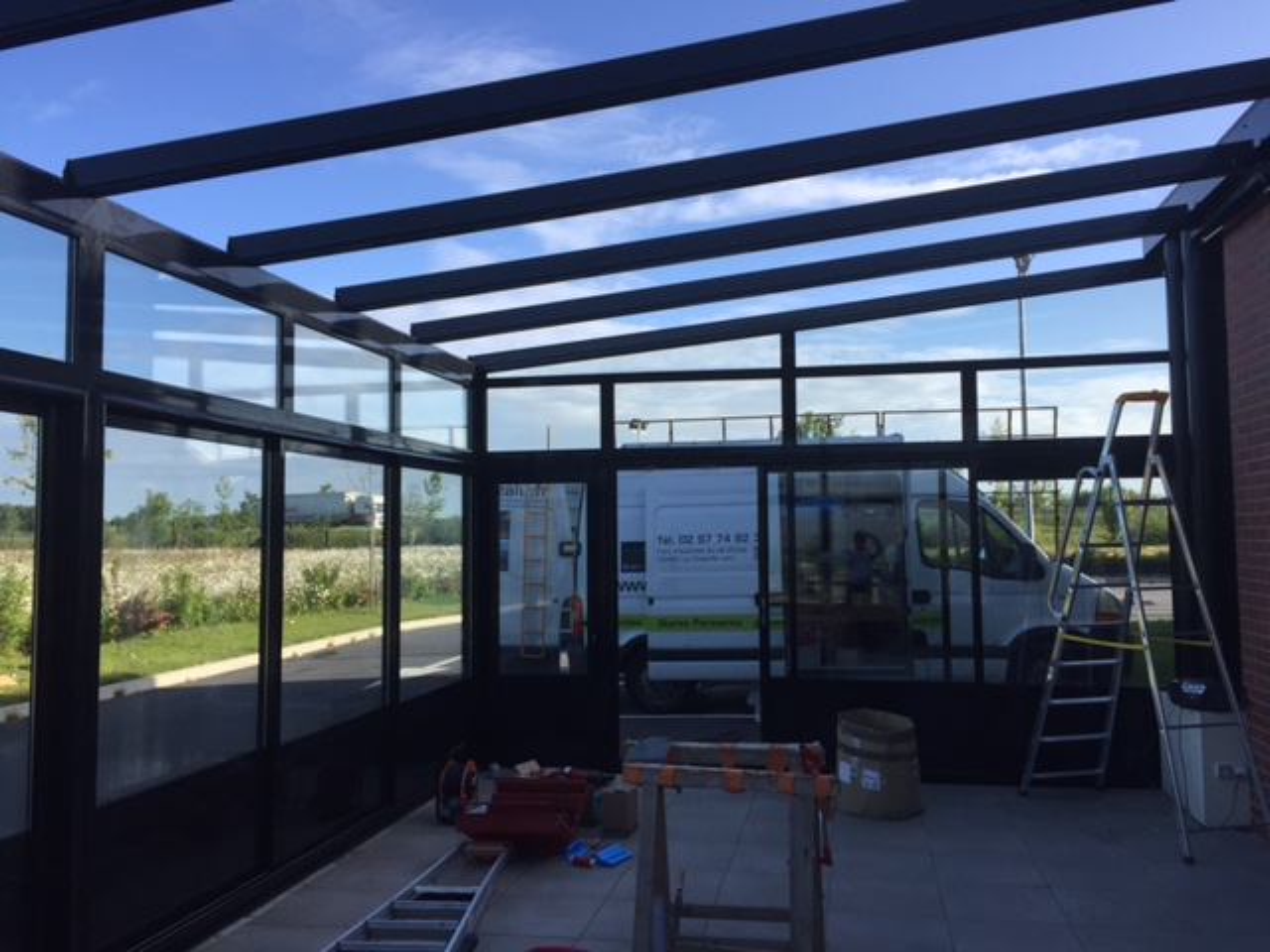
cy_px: 476
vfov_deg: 48.2
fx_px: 1064
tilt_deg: +4.2
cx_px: 635
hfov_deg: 61.7
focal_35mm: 29
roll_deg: +0.0
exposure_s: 1/1199
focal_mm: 4.15
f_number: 2.2
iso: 32
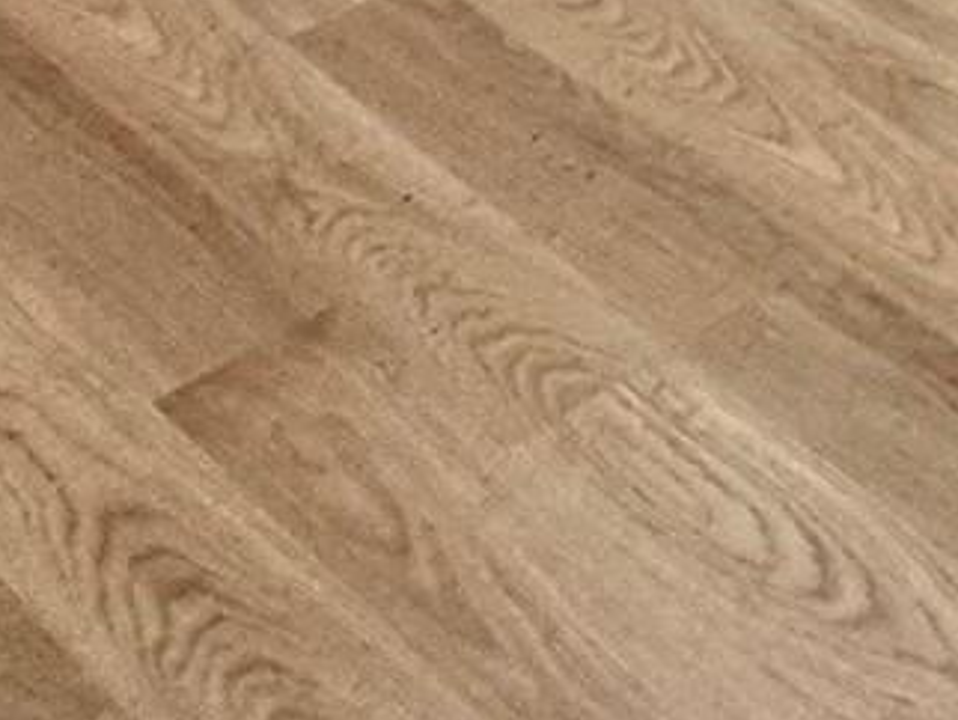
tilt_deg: -8.5
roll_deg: -5.0
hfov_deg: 13.8
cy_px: -1178
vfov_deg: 12.1
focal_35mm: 89
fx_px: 2465
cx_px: 2413
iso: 200
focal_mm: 2.22
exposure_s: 1/120
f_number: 2.2
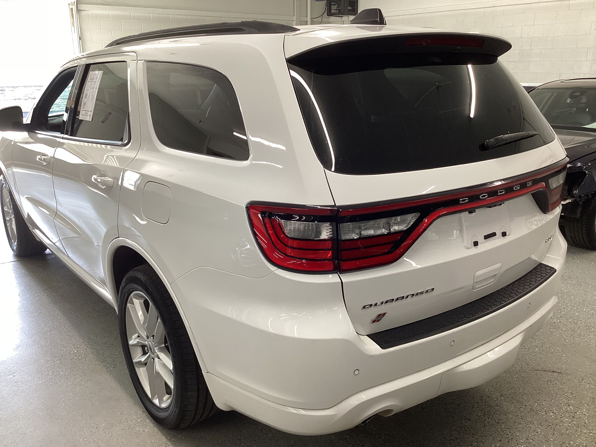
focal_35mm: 31
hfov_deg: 58.4
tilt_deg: -18.6
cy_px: 224
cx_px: 298
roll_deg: +0.2
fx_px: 534
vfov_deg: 45.4
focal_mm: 3.3
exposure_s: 1/50
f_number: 2.4
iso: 64
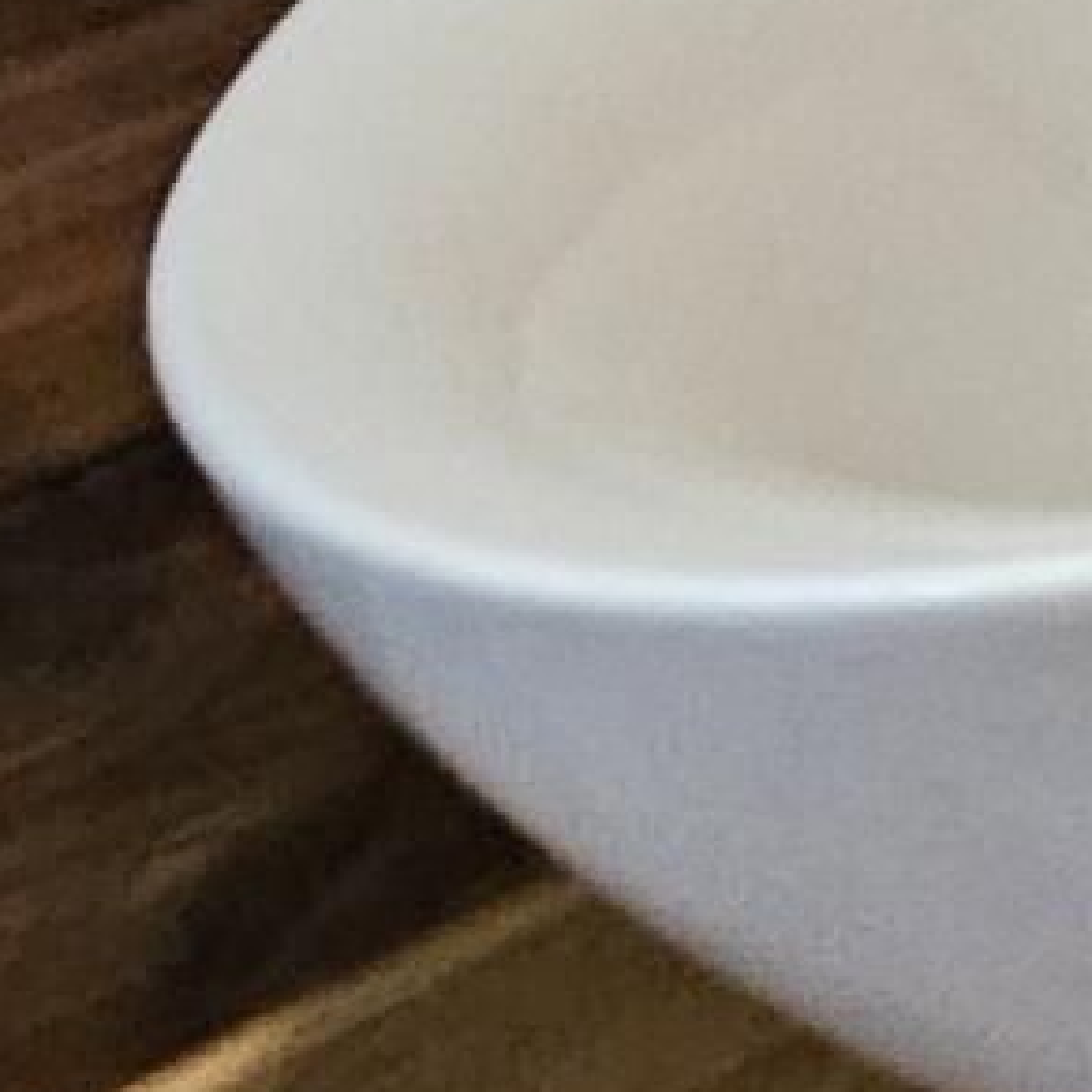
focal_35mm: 118
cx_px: 4319
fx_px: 4211
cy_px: -2012
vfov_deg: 10.9
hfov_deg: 8.3
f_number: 2.2
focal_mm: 2.2
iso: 400
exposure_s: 1/30
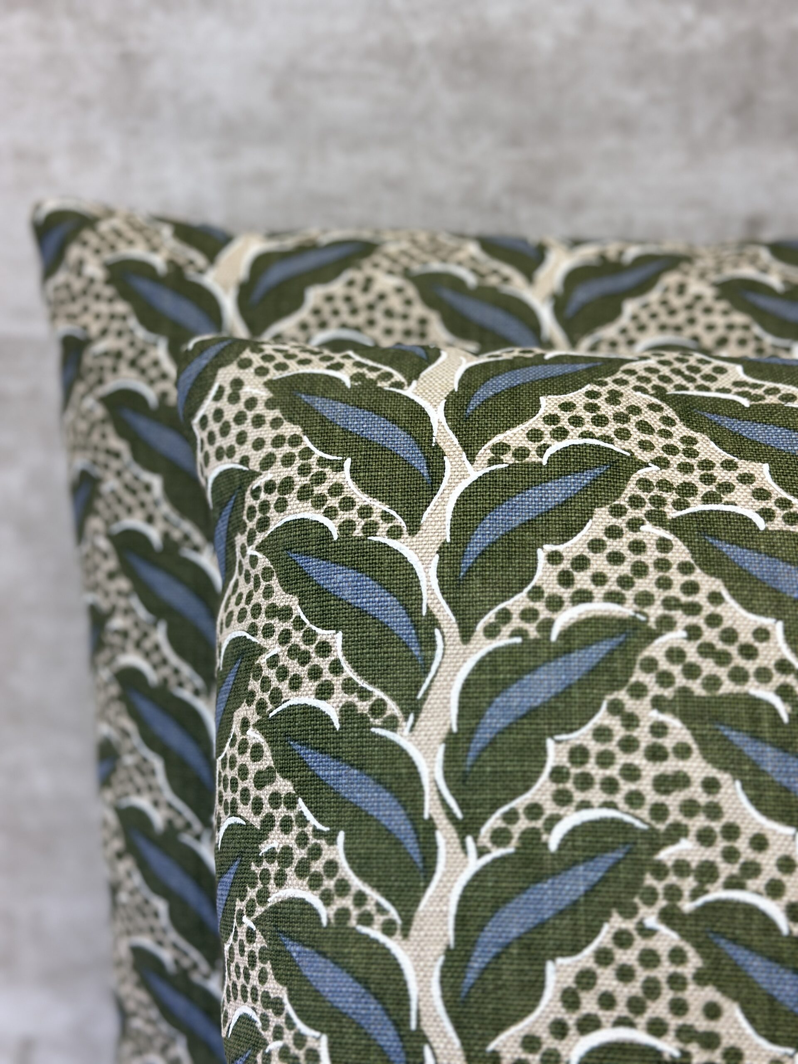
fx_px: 1475
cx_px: 399
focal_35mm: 48
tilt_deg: -17.5
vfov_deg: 39.7
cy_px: 532
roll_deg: +0.3
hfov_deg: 30.3
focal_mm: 6.86
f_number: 1.78
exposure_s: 1/170
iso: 100
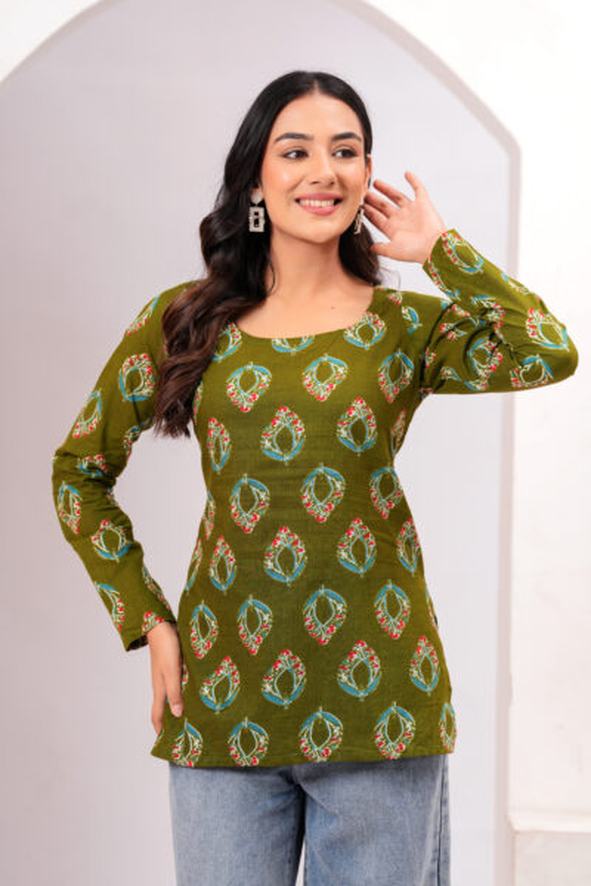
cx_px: 296
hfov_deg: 9.3
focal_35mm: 147
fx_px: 3620
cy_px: 443
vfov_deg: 14.0
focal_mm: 147
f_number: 4.5
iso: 400
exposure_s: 1/160
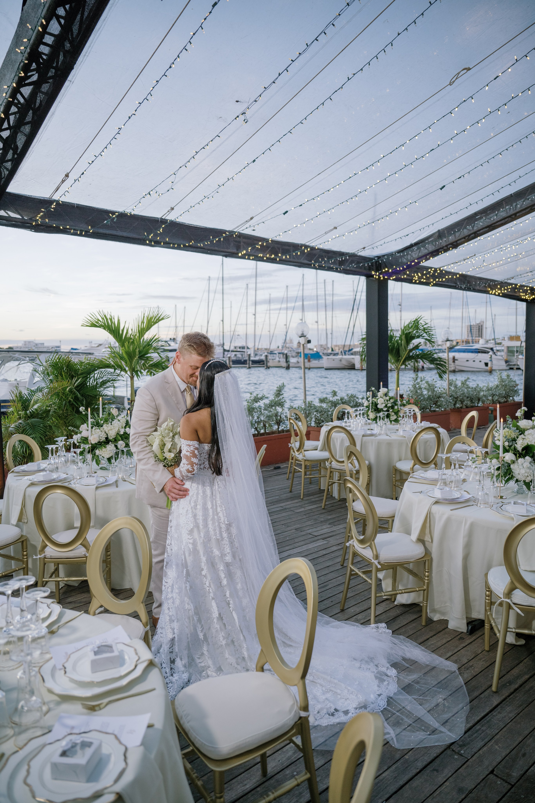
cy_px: 402
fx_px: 535
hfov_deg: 53.1
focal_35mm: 24
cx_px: 268
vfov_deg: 73.7
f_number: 2.8
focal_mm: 24
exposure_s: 1/200
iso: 200
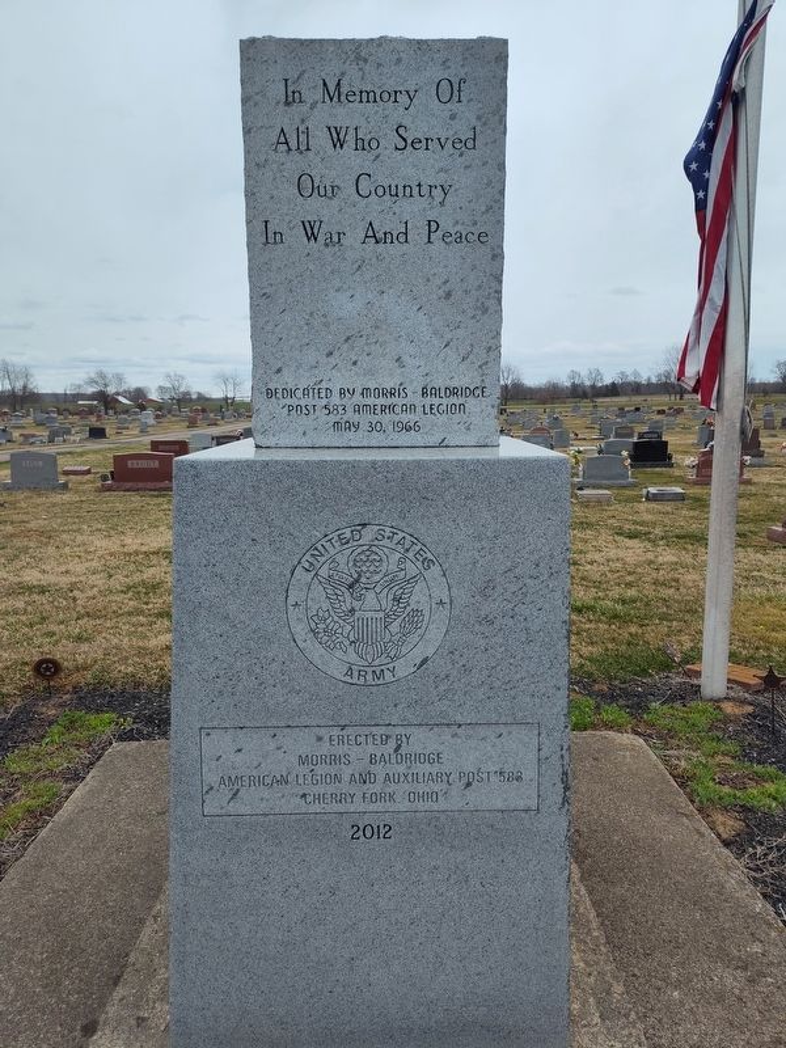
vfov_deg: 73.9
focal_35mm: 23
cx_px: 393
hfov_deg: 58.9
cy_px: 524
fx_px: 696
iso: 100
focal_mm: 5.56
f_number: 1.8
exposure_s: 1/429
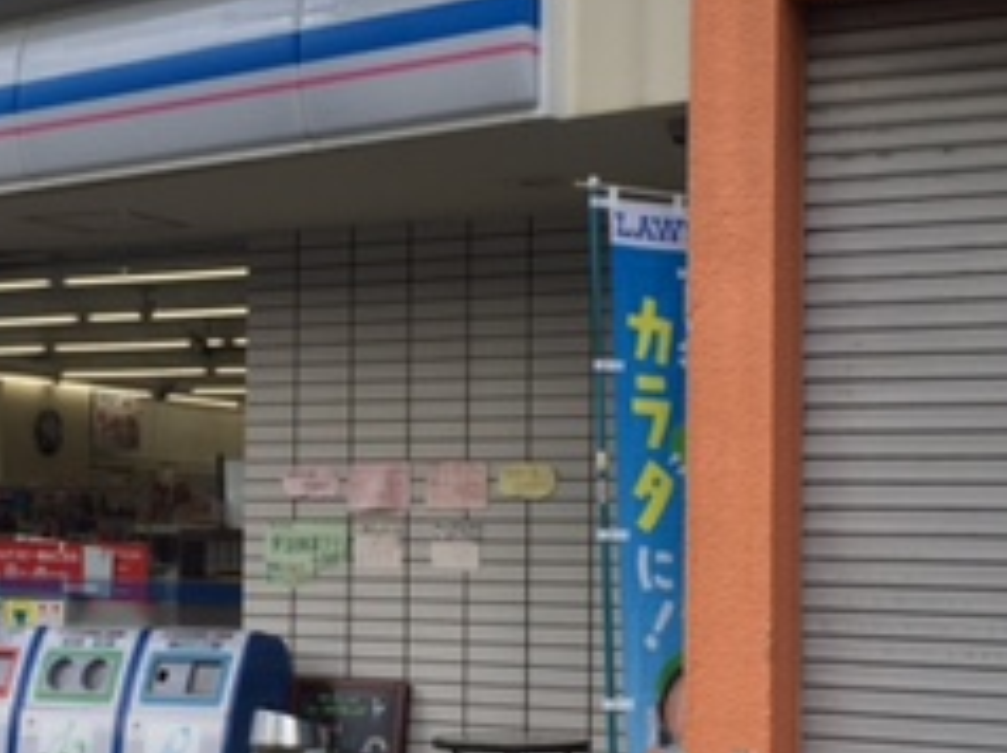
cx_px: 233
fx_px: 2267
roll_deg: -1.6
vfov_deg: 18.8
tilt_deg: +1.1
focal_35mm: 78
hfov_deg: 24.7
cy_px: 478
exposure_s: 1/319
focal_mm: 4.15
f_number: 2.2
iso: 32
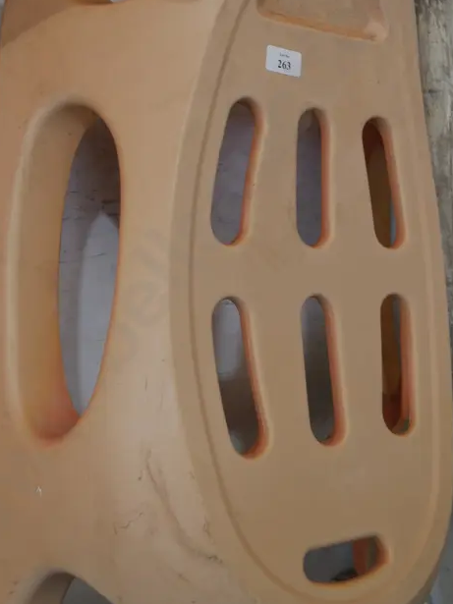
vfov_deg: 37.2
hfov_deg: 29.1
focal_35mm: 50
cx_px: 263
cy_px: 146
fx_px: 873
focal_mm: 15
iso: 400
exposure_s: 1/60
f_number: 3.6
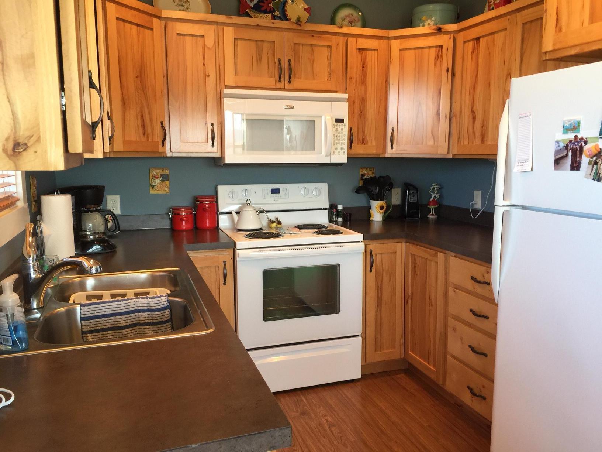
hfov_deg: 61.7
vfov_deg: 48.2
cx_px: 301
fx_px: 504
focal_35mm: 29
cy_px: 226
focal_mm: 4.15
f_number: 2.2
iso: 32
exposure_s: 1/30
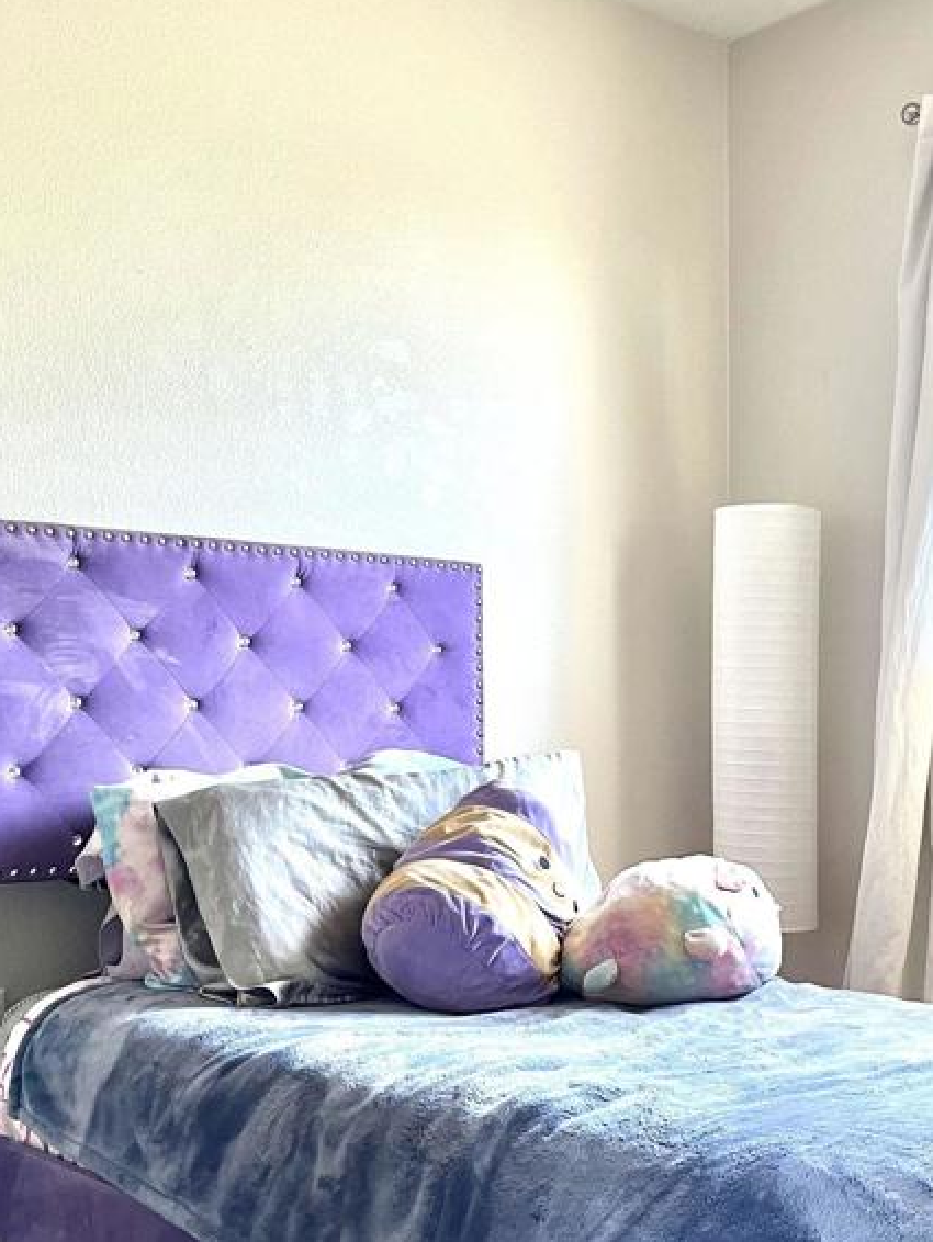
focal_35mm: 47
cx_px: 586
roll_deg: +1.4
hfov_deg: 30.8
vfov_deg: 40.1
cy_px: 792
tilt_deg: -2.4
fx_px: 1688
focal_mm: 5.1
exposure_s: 1/60
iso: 125
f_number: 1.6
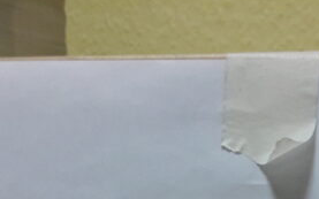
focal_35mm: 100
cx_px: 224
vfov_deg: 11.9
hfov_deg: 20.7
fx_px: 869
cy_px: 381
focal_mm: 3.7
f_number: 1.9
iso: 100
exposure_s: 1/33
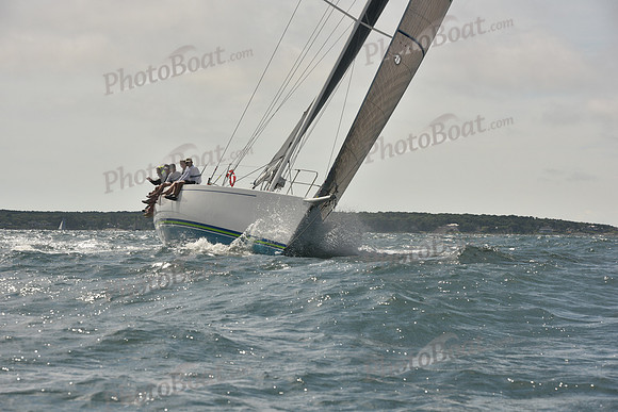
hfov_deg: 18.3
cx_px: 309
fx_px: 1923
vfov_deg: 12.2
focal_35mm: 112
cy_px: 206
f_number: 9
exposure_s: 1/800
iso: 320
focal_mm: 112
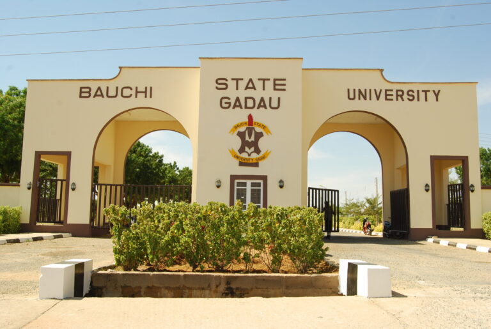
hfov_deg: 55.0
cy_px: 164
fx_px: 471
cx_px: 246
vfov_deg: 38.5
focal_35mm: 34
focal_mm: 23
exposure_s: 1/200
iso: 200
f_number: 10
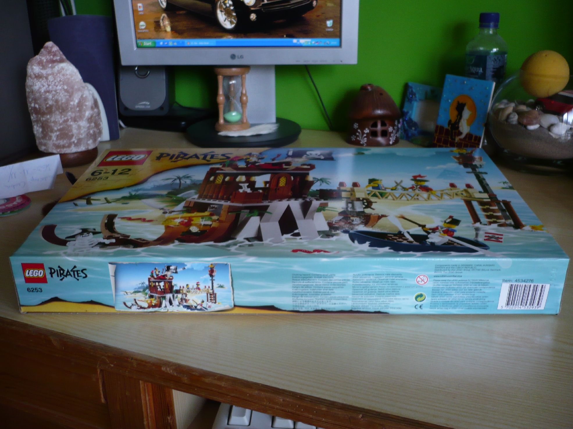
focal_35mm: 35
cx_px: 286
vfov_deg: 40.7
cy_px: 214
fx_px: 579
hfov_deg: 52.6
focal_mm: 5.8
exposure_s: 1/30
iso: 125
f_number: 2.8
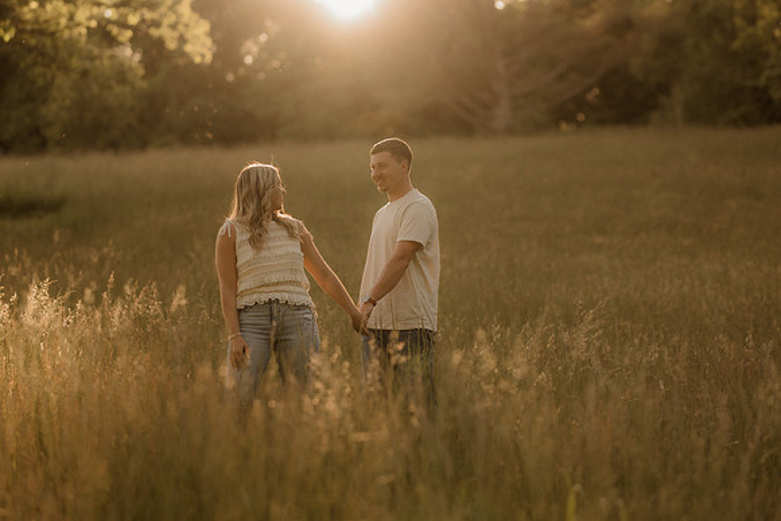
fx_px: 1844
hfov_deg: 23.9
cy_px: 260
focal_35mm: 85
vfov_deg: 16.1
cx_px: 390
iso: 250
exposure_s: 1/1000
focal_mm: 85
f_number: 2
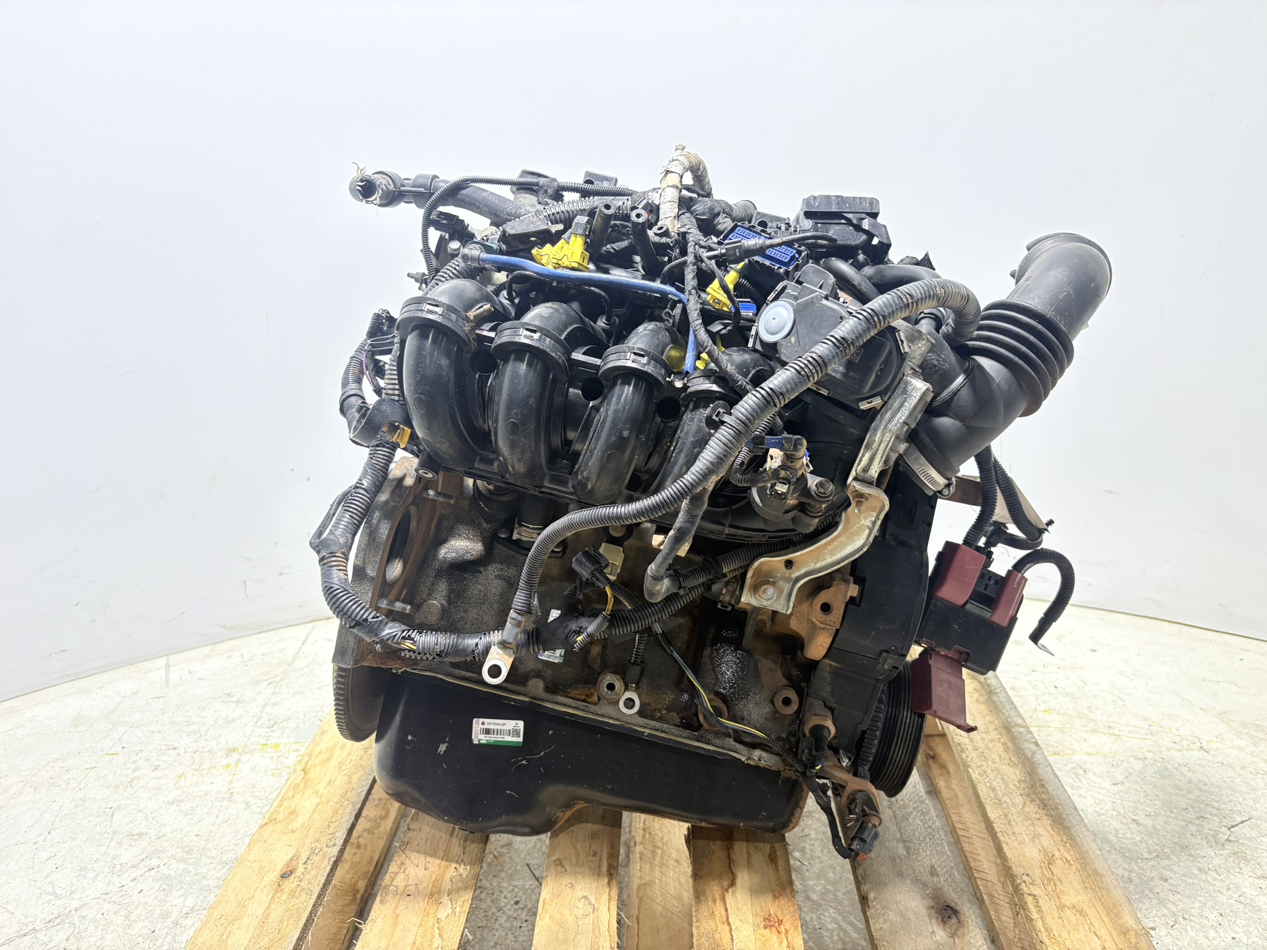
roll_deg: +1.6
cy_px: 475
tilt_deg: -20.4
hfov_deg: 67.3
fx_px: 952
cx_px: 634
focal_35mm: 26
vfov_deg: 53.1
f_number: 1.6
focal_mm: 5.96
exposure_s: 1/60
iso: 160
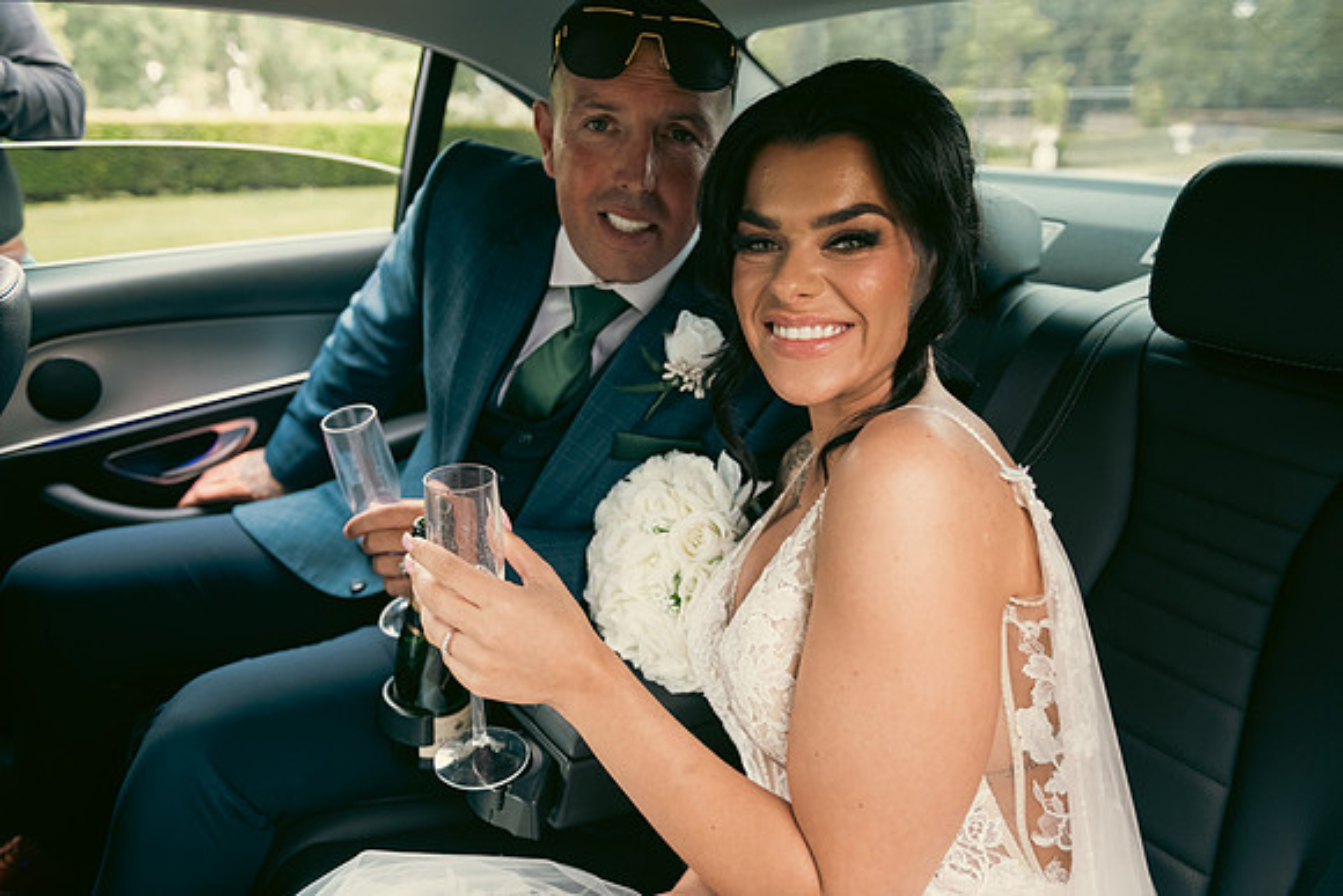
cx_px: 672
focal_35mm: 26
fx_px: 970
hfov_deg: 69.4
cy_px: 448
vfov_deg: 49.6
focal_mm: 26
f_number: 3.5
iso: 800
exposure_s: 1/160
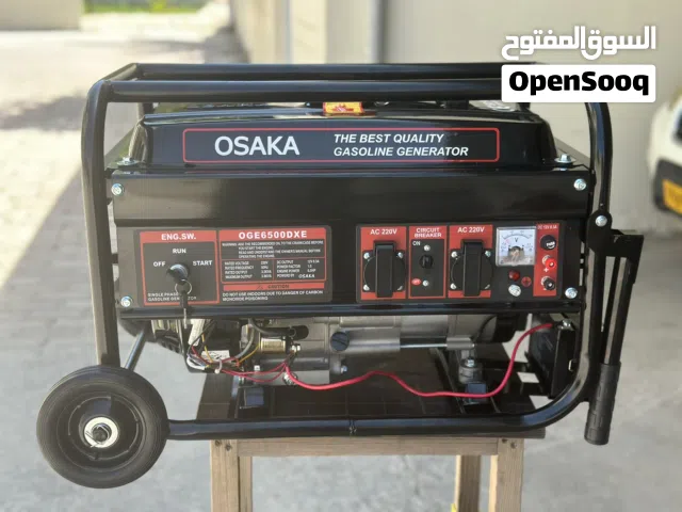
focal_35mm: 48
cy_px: 256
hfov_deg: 39.7
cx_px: 341
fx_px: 946
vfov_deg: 30.3
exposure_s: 1/762
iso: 80
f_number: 1.78
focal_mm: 6.86
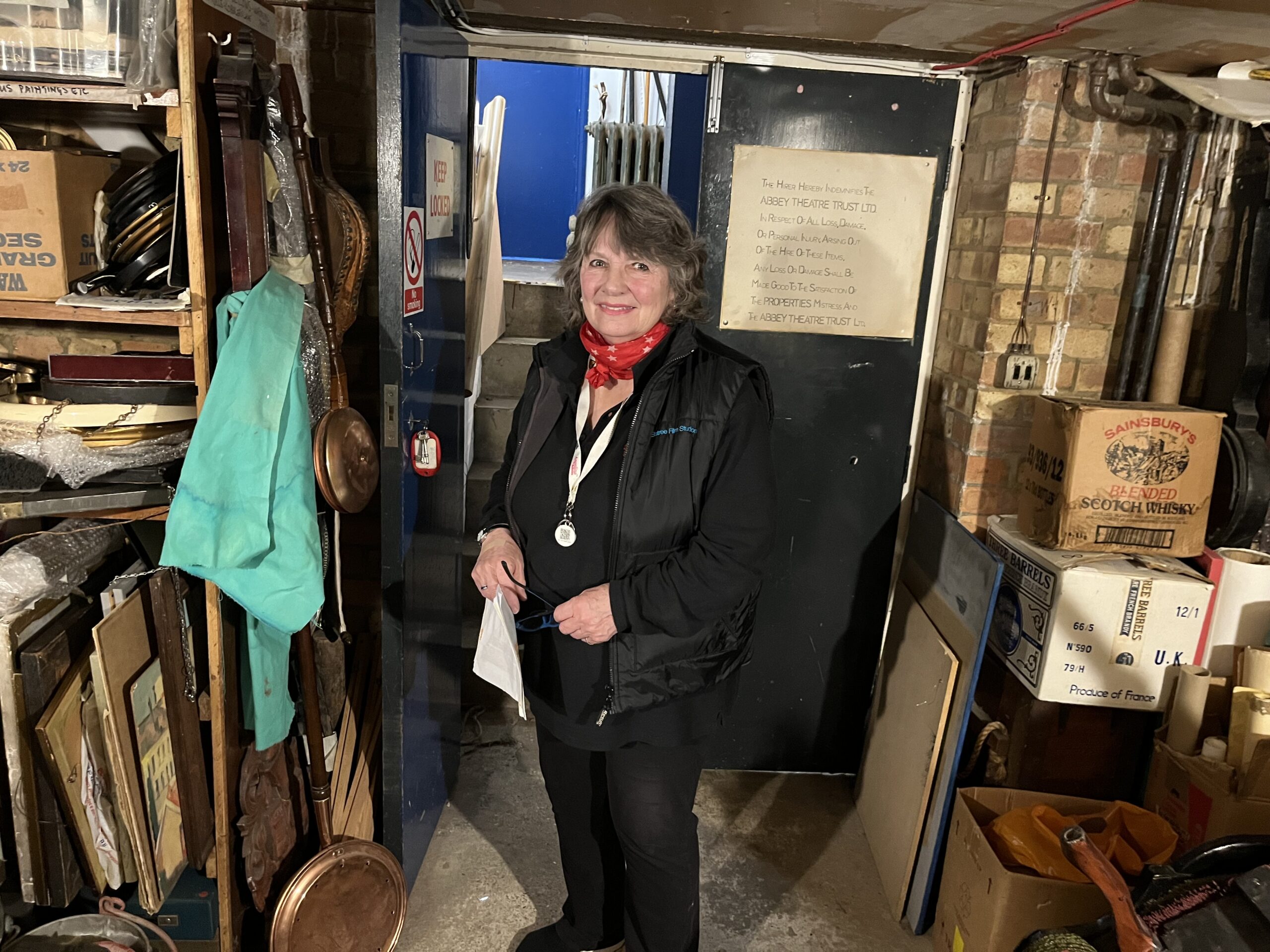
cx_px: 635
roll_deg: -3.6
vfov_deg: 53.1
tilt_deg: -16.6
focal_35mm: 26
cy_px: 476
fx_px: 954
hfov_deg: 67.3
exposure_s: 1/33
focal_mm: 5.1
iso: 640
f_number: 1.6
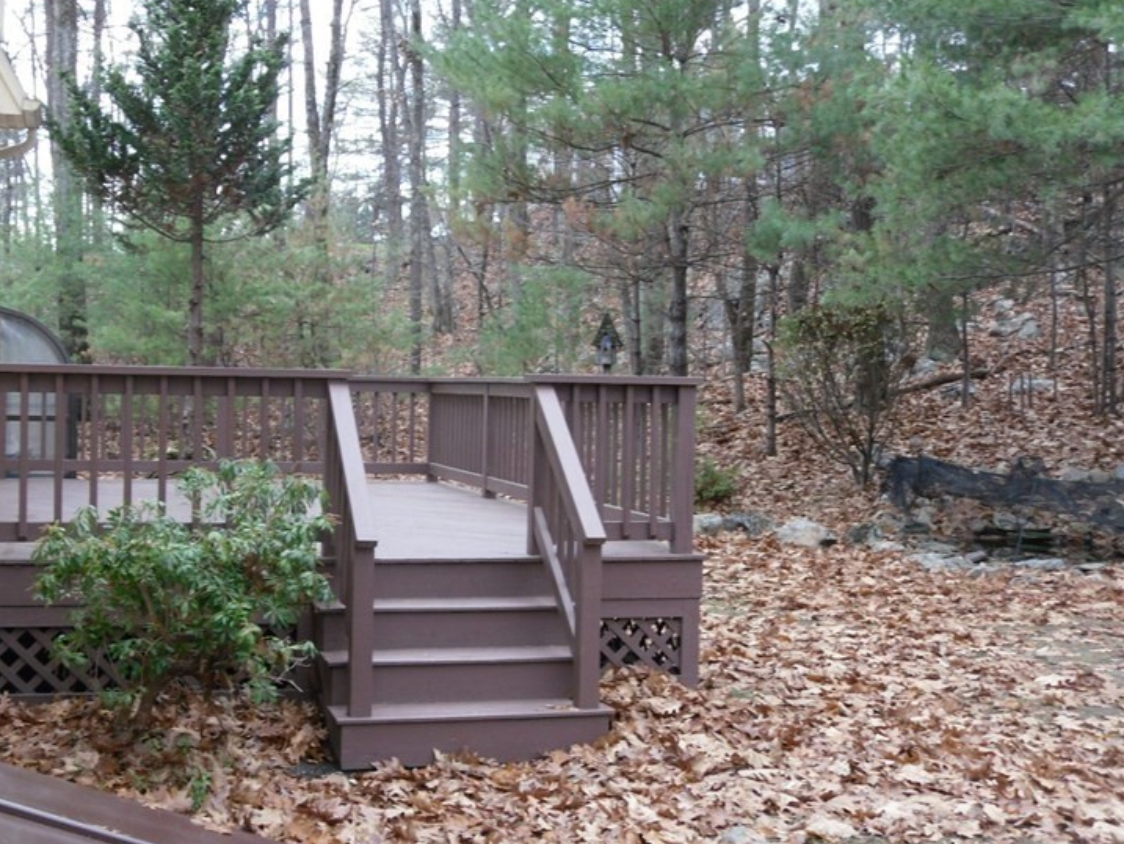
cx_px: 425
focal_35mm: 50
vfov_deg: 29.1
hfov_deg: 38.0
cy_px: 453
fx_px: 1624
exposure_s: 1/69
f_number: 3.5
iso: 100
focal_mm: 6.3
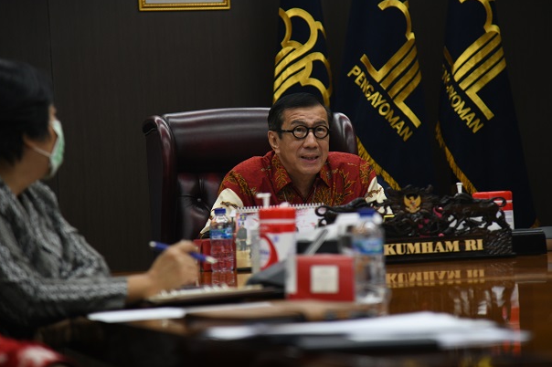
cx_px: 306
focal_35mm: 139
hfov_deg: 14.8
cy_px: 158
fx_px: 2130
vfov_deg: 9.9
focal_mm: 120
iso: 1250
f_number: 4
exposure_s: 1/50
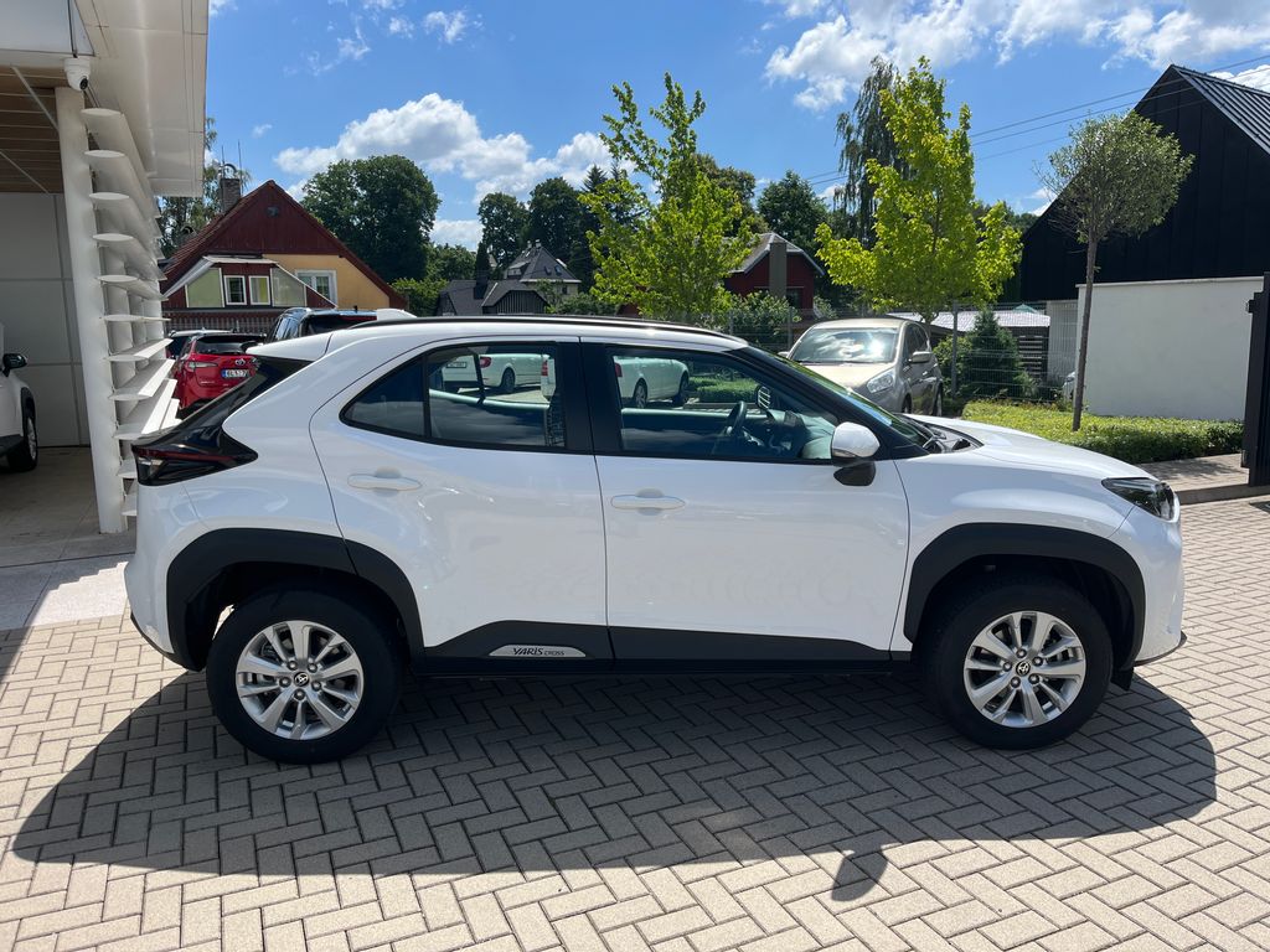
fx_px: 954
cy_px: 476
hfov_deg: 67.3
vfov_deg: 53.1
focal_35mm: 26
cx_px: 635
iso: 50
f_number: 1.6
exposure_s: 1/3311
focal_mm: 5.1
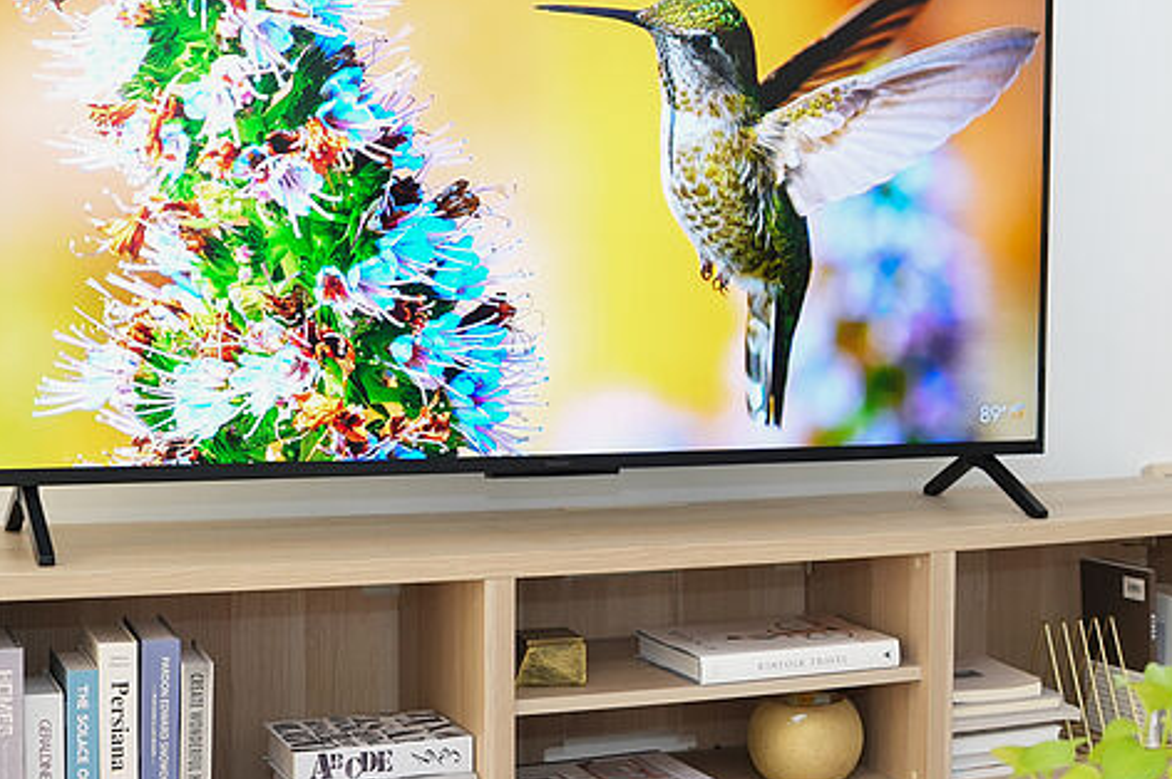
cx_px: 963
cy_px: 363
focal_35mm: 67
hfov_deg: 29.3
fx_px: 2180
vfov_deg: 20.3
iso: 500
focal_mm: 24
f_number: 2.8
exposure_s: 1/160
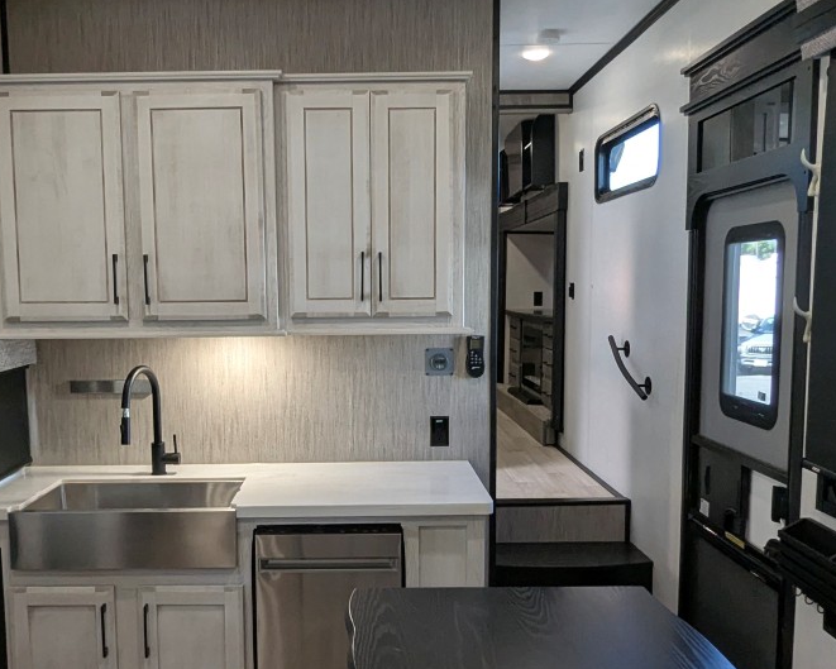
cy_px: 376
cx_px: 357
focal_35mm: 33
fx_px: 817
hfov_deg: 54.0
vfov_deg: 44.5
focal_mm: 2.35
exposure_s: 1/66.7
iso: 171
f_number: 2.2
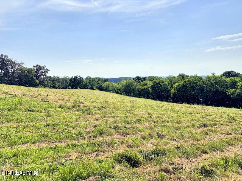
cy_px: 90
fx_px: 168
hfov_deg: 71.6
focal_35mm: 24
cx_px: 121
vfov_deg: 56.8
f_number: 1.78
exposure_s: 1/14286
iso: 80
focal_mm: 6.76
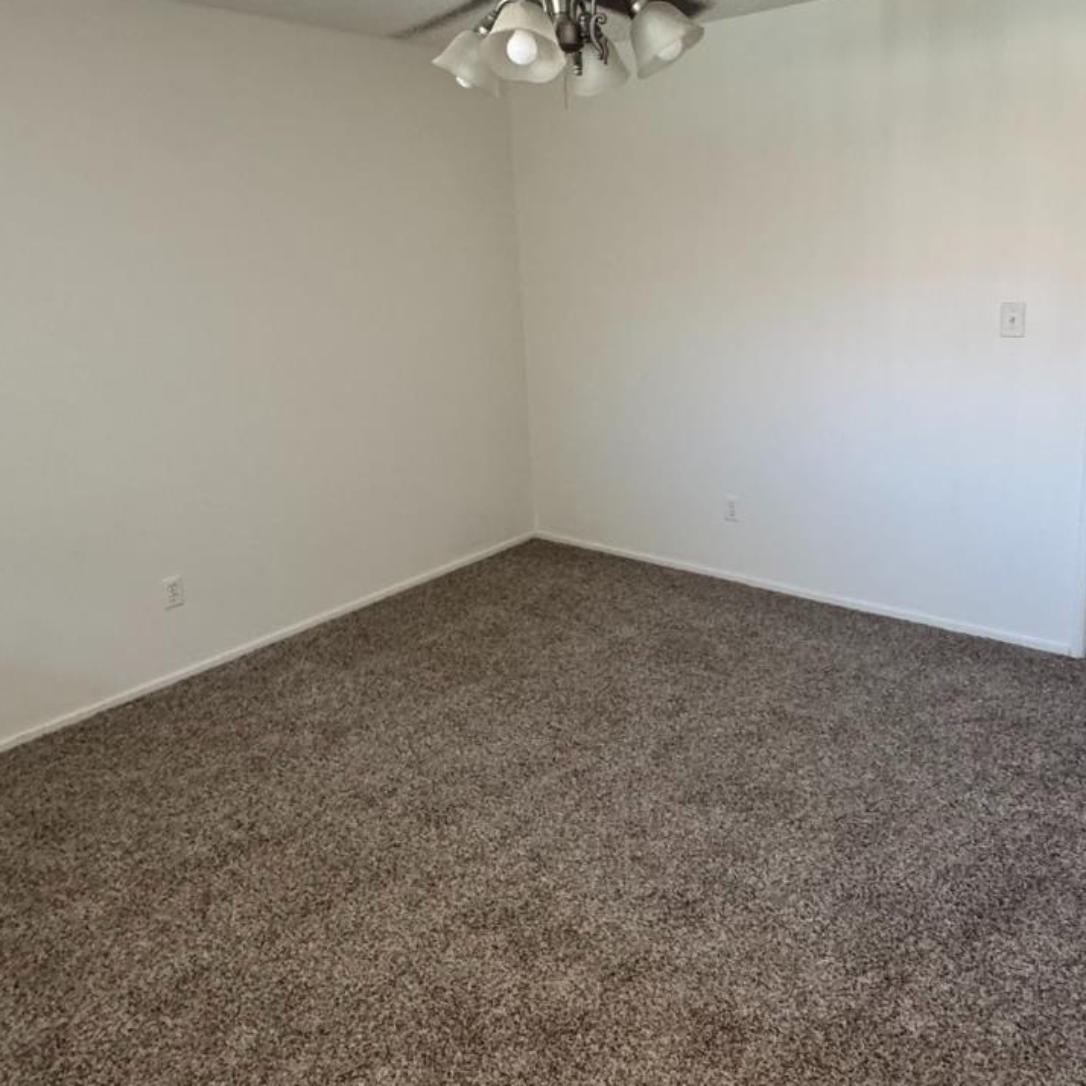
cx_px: 598
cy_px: 433
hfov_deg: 60.8
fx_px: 923
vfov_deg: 60.4
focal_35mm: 26
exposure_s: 1/60
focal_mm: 2.22
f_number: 2.2
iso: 320
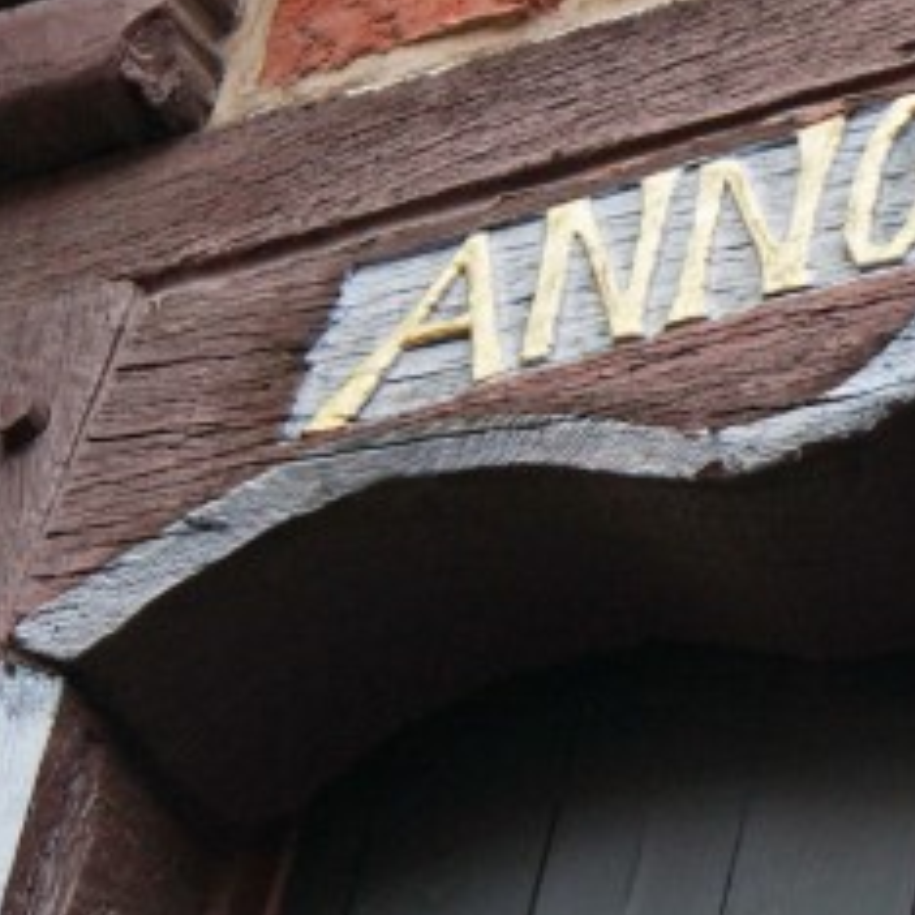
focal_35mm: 476
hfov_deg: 3.6
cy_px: 649
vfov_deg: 3.7
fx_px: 14235
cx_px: 3058
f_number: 5
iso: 200
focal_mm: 54
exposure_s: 1/250
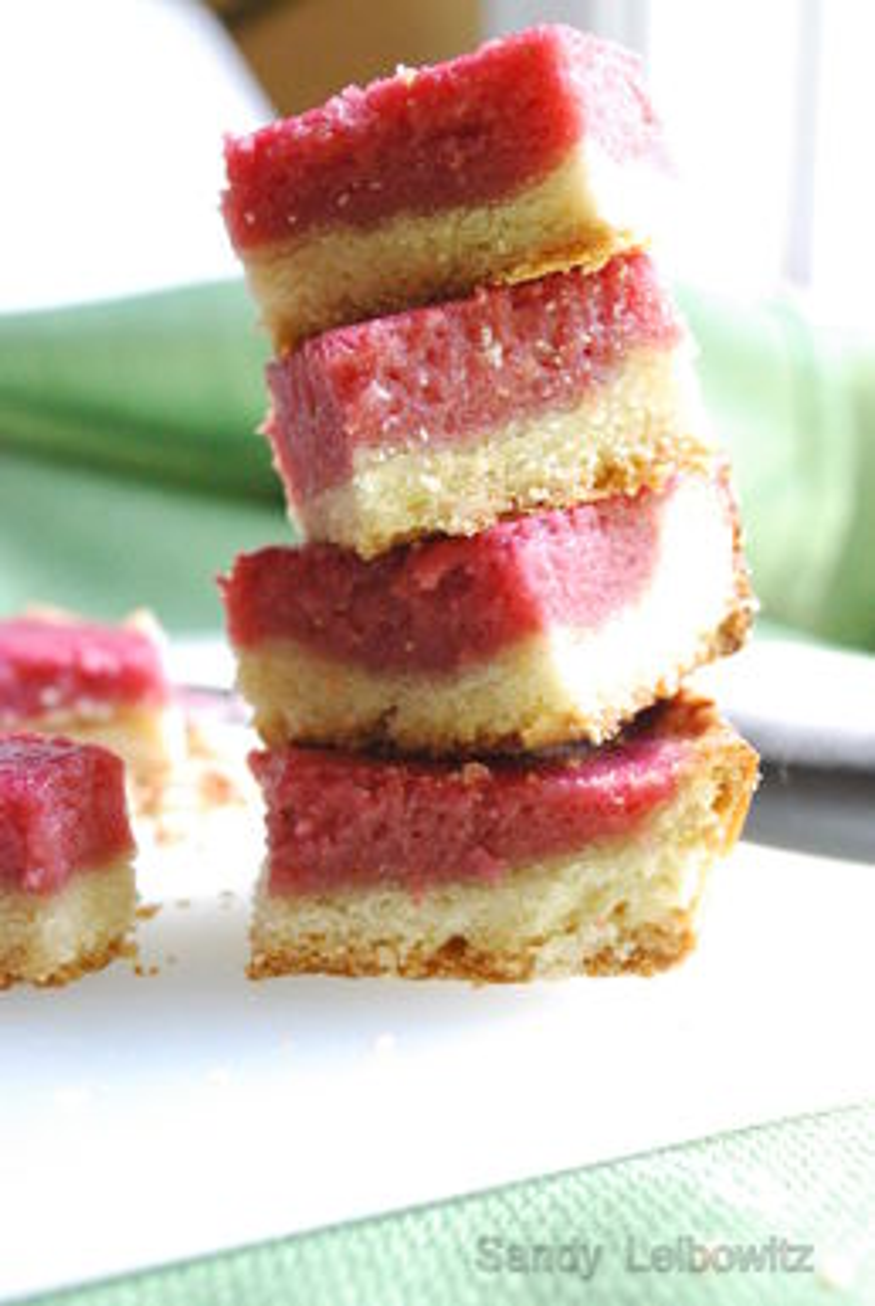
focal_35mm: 48
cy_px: 653
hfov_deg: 28.2
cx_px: 438
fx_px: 1744
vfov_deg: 41.1
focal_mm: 32
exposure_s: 1/160
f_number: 7.1
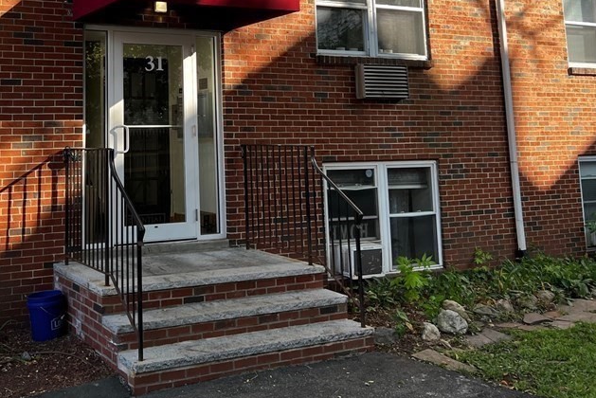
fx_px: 729
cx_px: 151
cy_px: 38
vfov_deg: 29.3
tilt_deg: +9.2
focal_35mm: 44
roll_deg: +1.3
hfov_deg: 43.1
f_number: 1.5
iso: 50
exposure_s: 1/404
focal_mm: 5.7
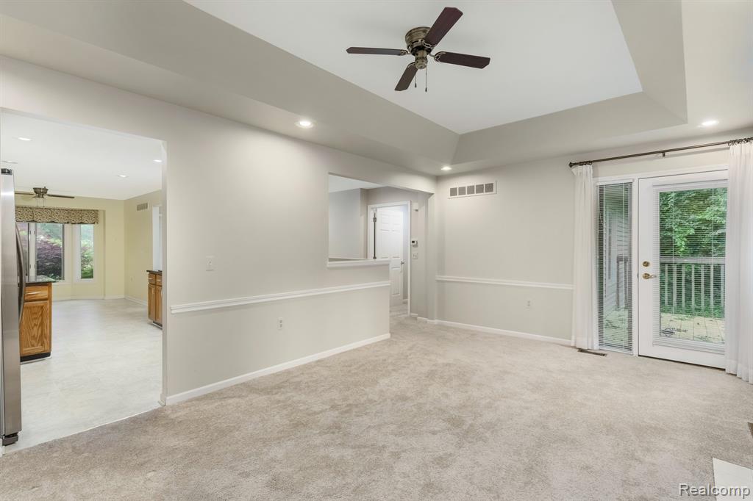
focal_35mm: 17
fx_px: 355
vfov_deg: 70.4
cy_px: 250
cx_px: 376
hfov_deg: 93.3
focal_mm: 17
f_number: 7.1
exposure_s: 1/50
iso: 400
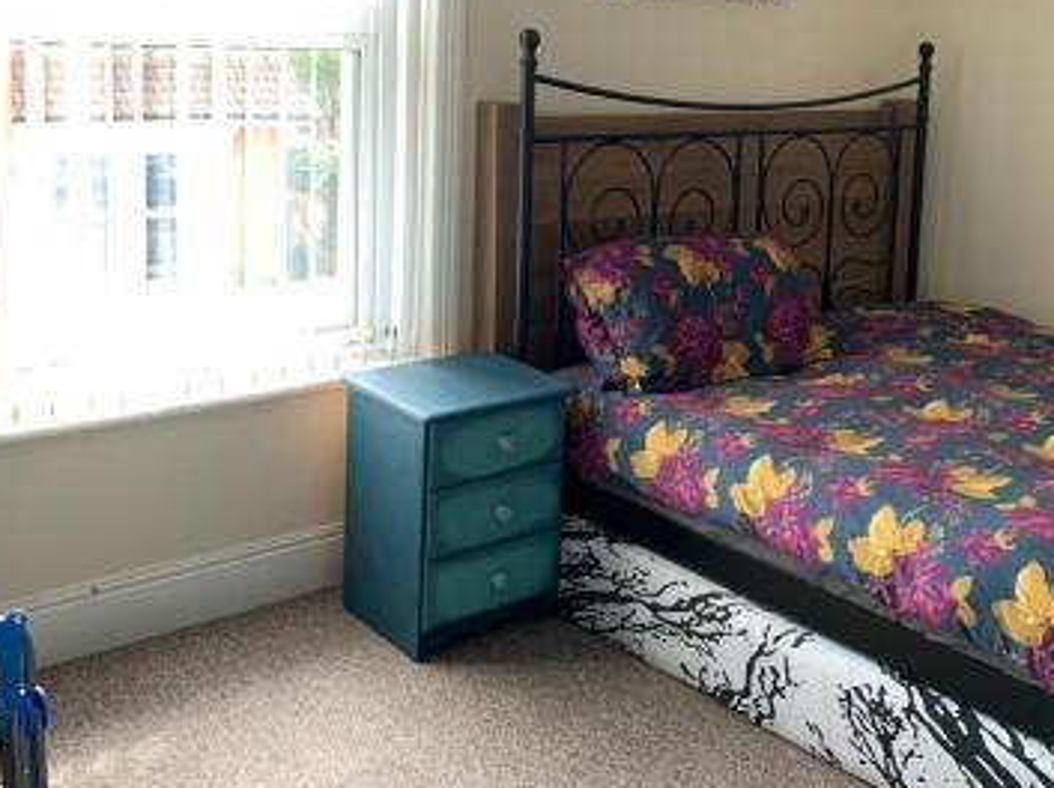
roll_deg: -3.0
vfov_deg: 33.1
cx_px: 688
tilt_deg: -10.2
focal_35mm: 43
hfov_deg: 43.4
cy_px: 231
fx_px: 1308
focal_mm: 4.25
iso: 100
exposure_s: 1/70
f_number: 1.8
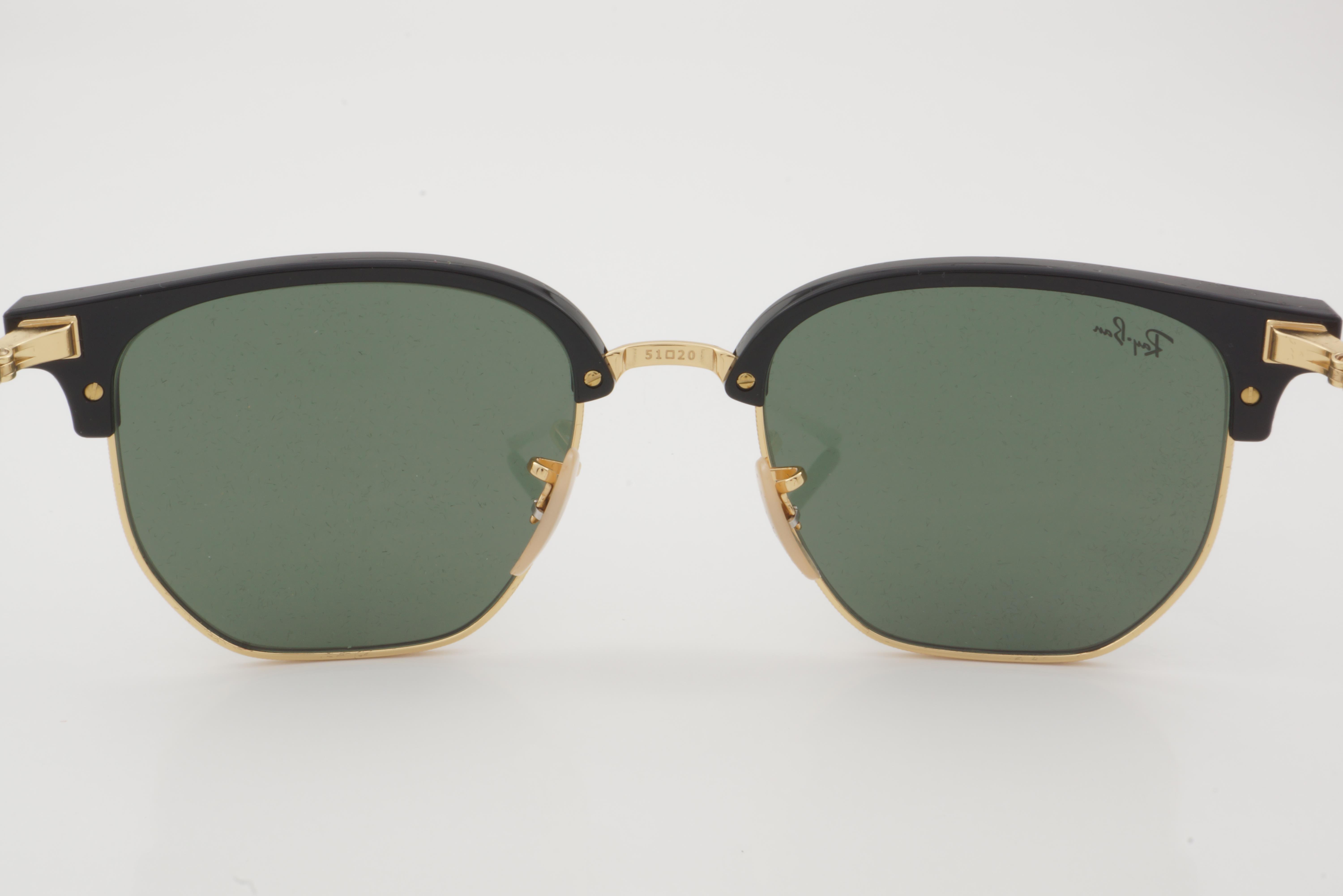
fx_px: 1958
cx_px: 672
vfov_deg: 25.8
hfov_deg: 37.9
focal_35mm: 52
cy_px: 448
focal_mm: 35
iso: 100
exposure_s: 1/3
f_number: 32
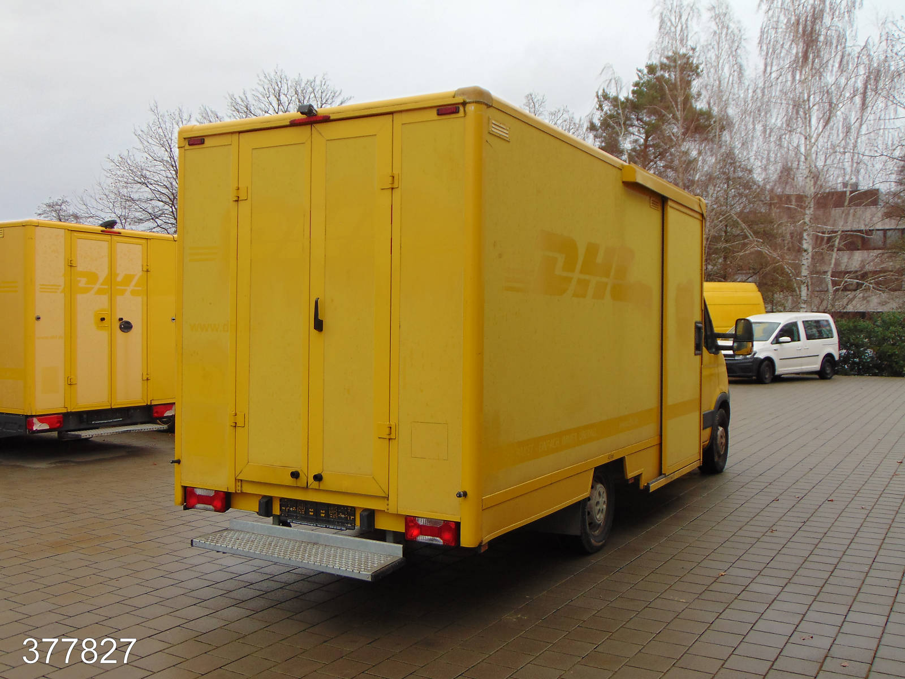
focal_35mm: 35
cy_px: 340
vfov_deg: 40.7
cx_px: 452
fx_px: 915
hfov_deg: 52.6
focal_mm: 6.3
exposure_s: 1/80
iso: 80
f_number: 3.2
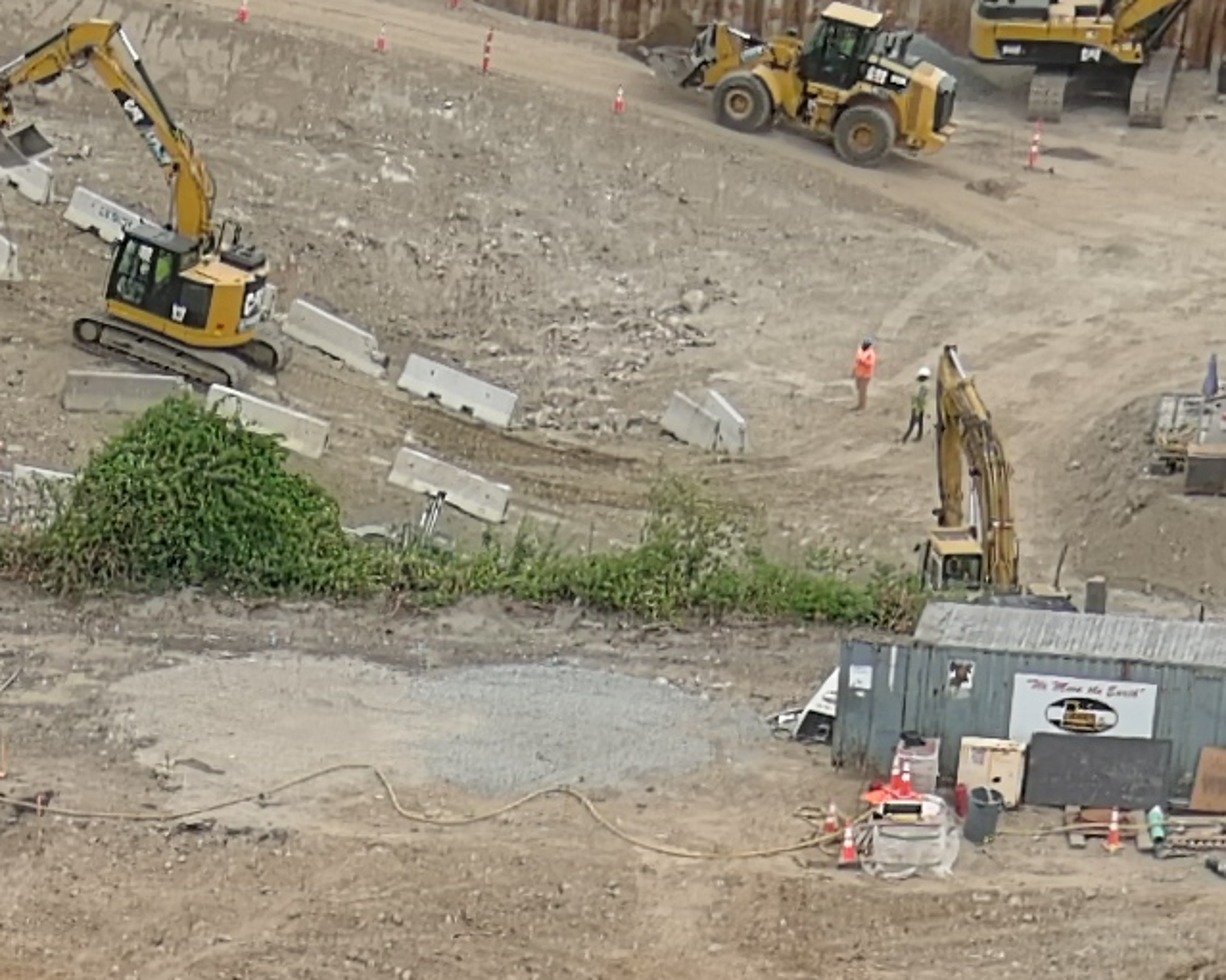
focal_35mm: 233
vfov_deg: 6.2
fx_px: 8453
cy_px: 2620
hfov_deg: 8.2
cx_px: -355
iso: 100
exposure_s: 1/500
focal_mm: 10.57
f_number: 2.8
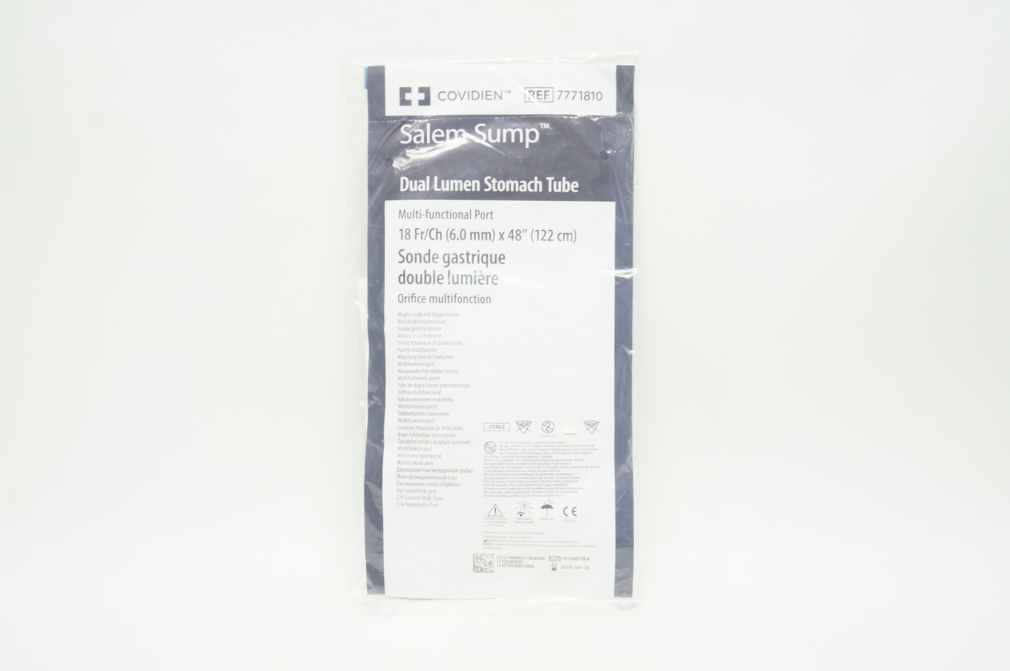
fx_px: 1009
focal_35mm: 36
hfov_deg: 53.2
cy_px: 336
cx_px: 505
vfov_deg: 36.8
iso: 400
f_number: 10
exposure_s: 1/15
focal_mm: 24
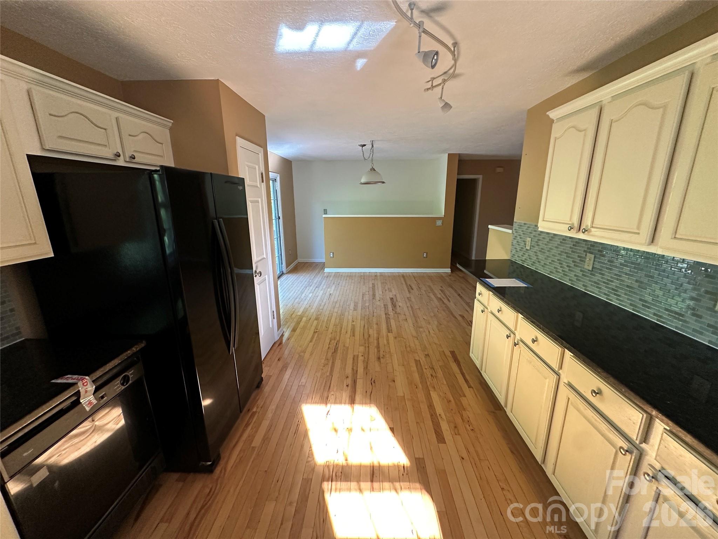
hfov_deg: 102.1
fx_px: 290
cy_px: 270
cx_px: 359
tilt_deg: -10.6
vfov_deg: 85.7
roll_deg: -0.1
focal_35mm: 14
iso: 320
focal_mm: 2.22
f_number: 2.2
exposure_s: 1/94
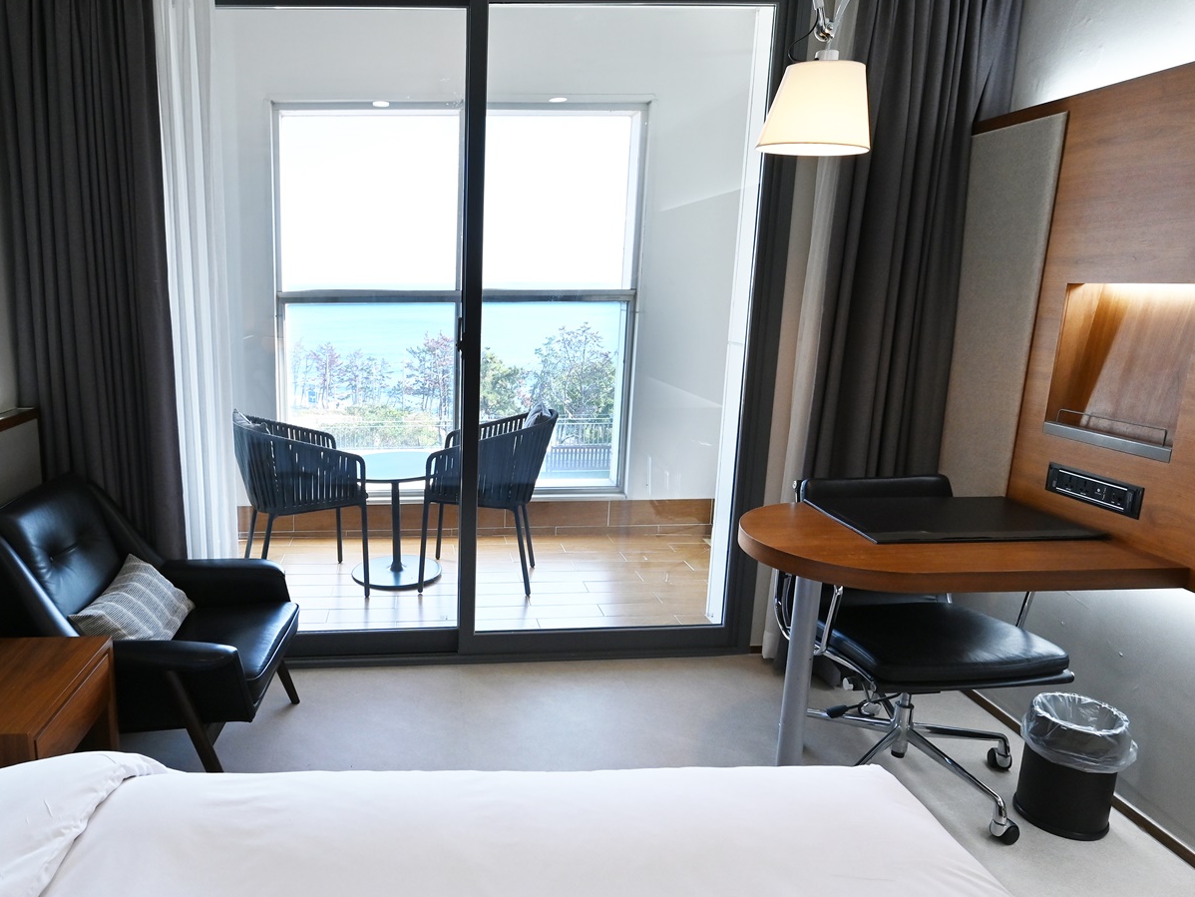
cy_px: 477
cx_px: 532
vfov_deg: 58.8
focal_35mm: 23
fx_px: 794
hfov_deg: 73.7
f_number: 9
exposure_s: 1/125
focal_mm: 14
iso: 800
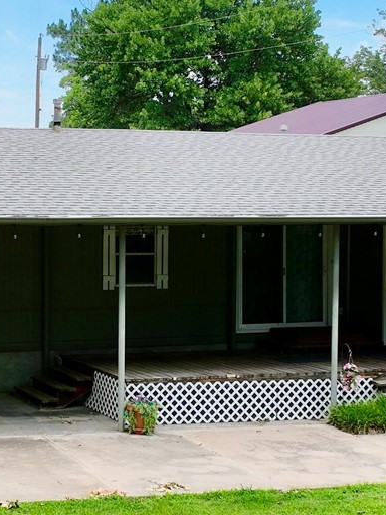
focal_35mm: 90
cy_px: 273
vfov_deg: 21.8
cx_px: 103
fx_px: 1338
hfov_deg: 16.3
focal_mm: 12.29
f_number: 2.8
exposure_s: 1/2000
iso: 250
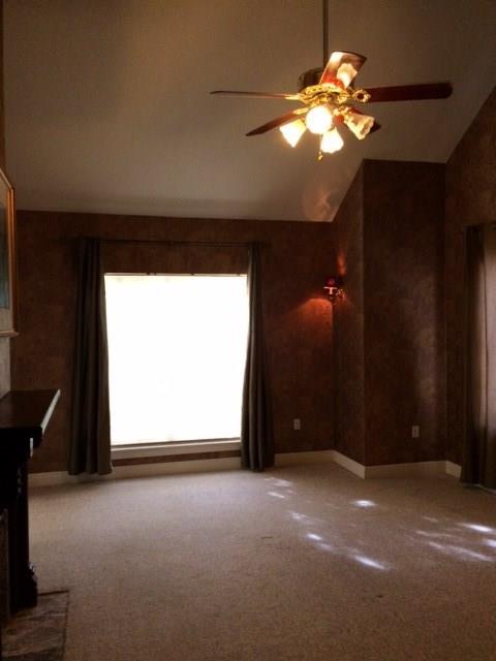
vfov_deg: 61.7
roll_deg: +3.1
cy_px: 330
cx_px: 248
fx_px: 554
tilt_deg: +0.5
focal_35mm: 29
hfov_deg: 48.2
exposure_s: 1/30
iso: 160
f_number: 2.2
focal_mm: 4.15
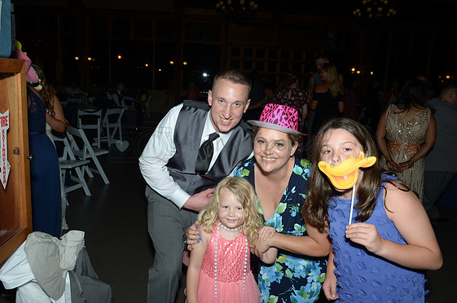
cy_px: 152
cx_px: 224
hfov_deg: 60.4
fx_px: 393
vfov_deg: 42.2
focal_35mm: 31
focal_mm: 20
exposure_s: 1/200
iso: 200
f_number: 10
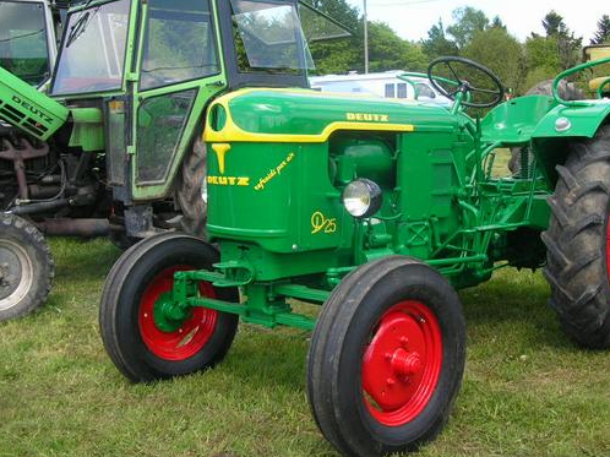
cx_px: 370
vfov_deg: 32.1
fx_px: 793
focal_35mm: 45
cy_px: 186
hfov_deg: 41.9
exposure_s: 1/297
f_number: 2.8
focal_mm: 5.8
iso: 50
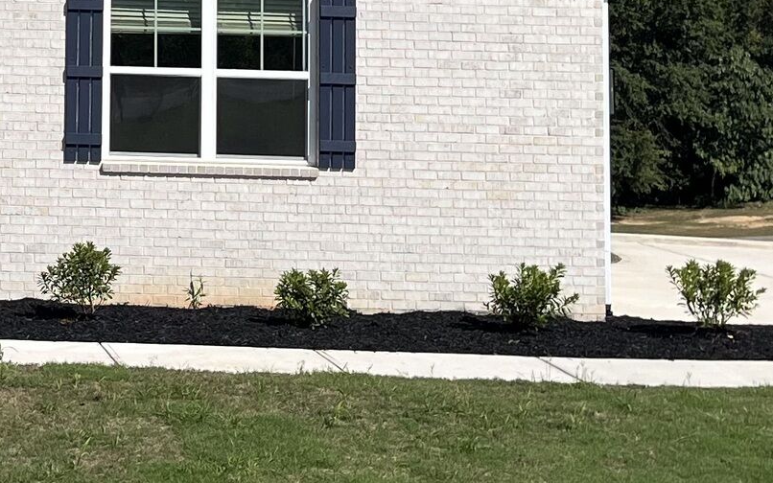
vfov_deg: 12.0
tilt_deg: +6.0
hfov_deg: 18.8
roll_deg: -1.0
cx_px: -141
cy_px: -206
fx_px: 2212
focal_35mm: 105
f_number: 1.6
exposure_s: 1/5076
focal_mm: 5.1
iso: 50
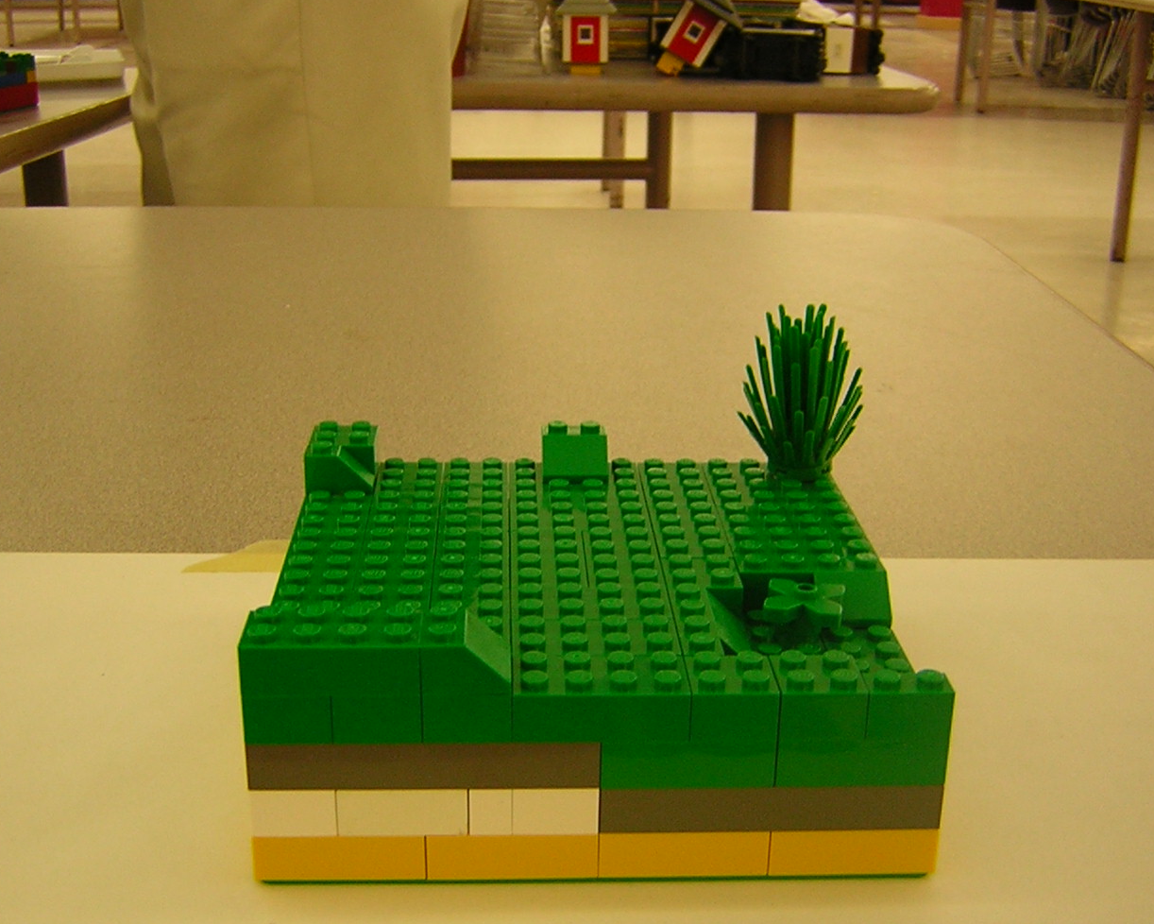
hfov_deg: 40.3
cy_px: 517
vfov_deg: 32.7
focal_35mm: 46
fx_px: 1571
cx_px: 605
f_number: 2.6
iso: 50
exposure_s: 1/7.4
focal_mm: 4.7
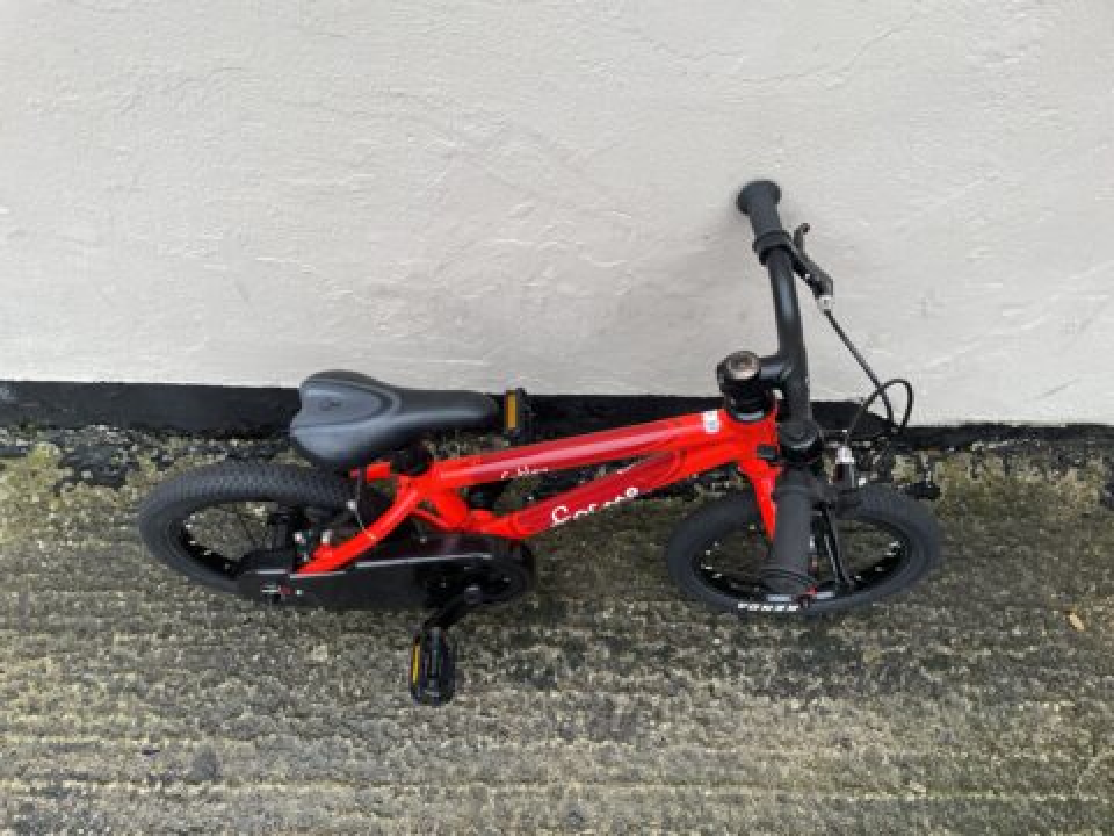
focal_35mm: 26
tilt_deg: -58.4
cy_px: 418
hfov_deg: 67.3
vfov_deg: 53.1
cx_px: 557
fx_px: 837
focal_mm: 4.2
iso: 100
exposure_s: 1/121
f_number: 1.6
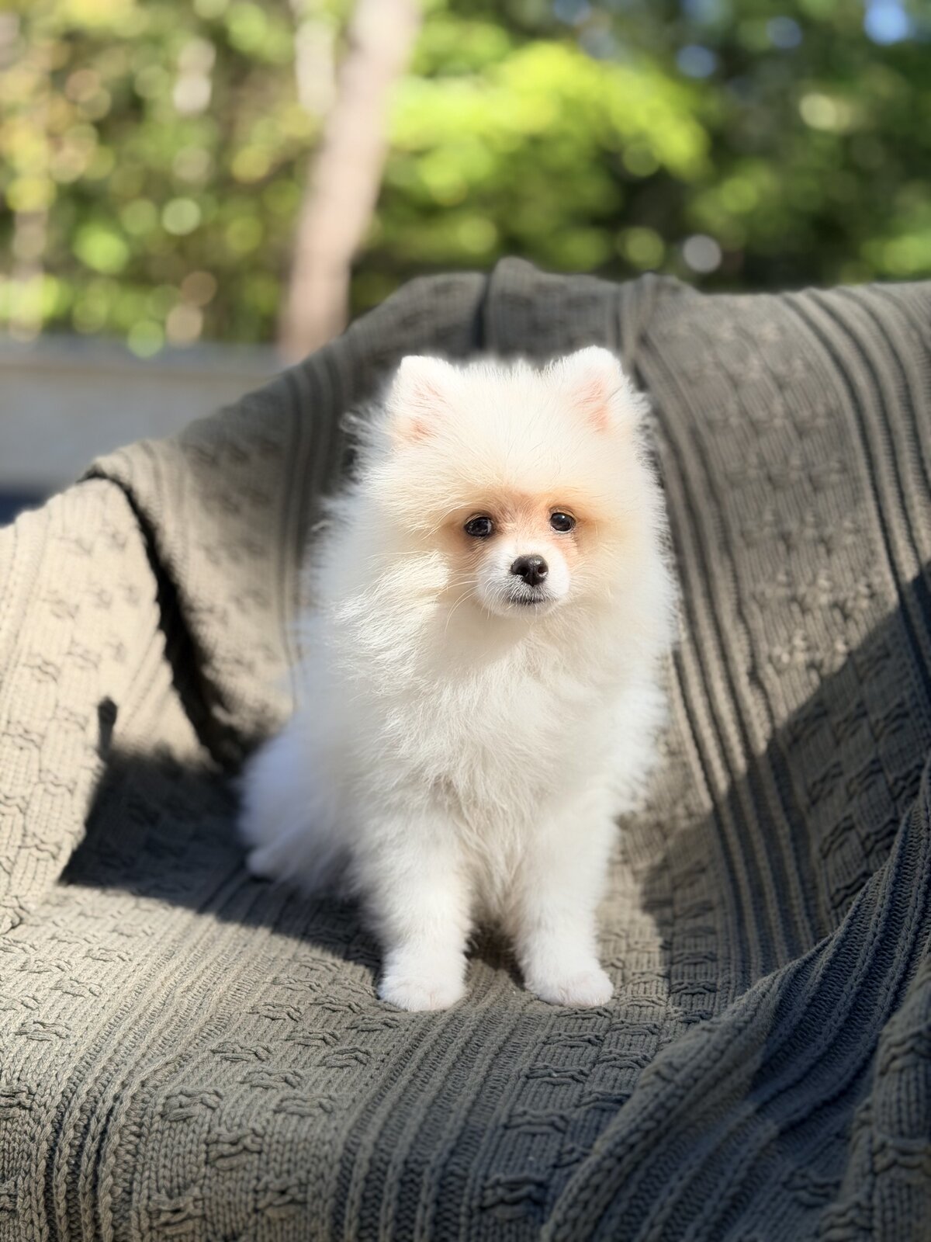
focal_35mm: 48
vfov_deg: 39.7
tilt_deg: -7.6
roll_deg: -2.5
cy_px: 621
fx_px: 1721
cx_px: 466
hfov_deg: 30.3
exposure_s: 1/1330
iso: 80
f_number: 1.78
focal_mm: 6.76
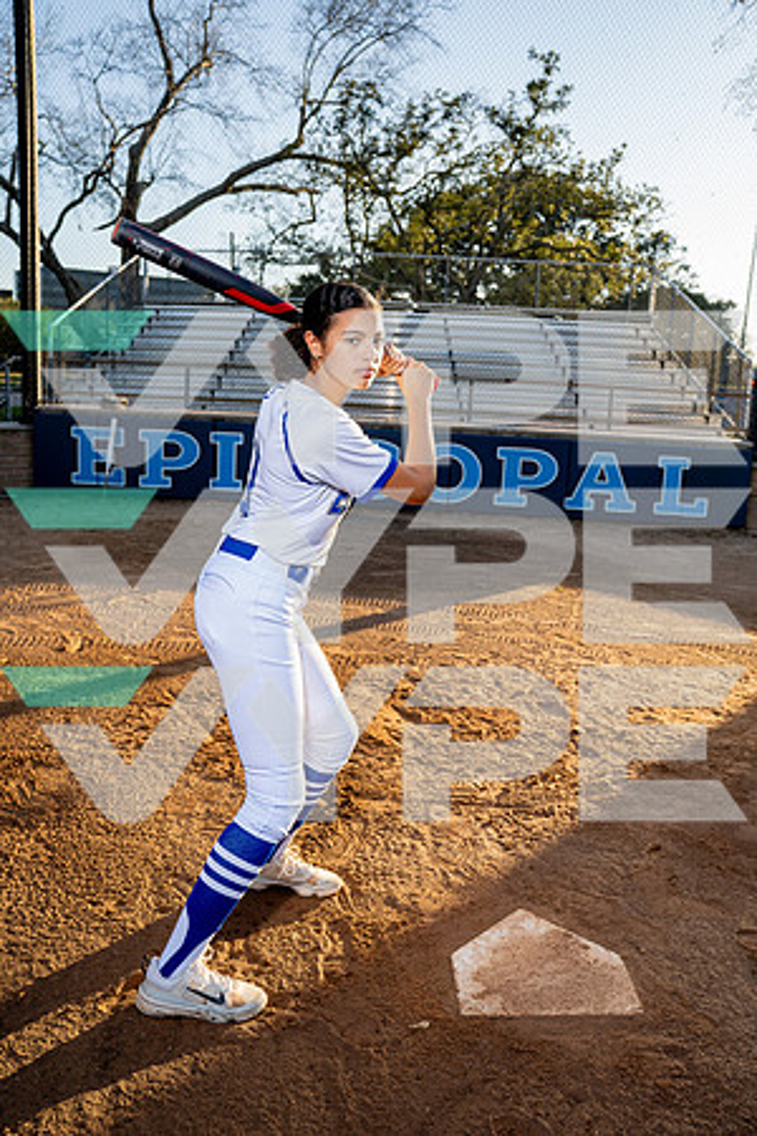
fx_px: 915
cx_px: 378
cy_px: 568
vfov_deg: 63.7
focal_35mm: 29
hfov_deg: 45.0
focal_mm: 29
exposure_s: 1/250
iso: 100
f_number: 4
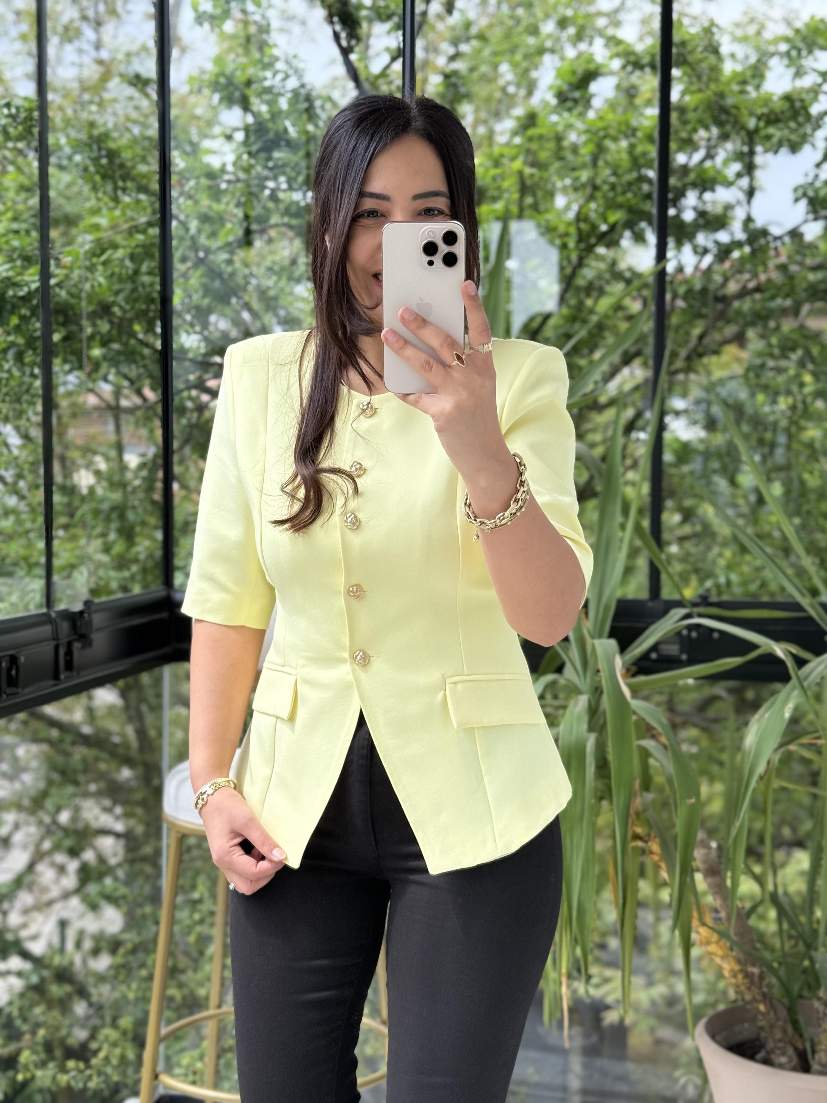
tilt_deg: -19.5
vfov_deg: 39.7
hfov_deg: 30.3
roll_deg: +0.1
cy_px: 552
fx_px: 1529
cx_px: 414
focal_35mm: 48
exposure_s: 1/566
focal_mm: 6.76
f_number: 1.78
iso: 80
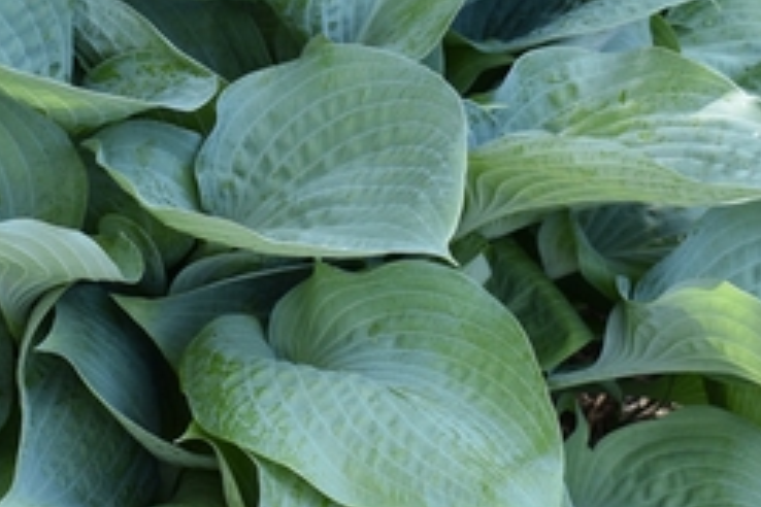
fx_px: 4481
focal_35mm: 212
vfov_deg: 6.5
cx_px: 142
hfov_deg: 9.7
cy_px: 243
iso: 400
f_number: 5.6
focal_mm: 34
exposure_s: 1/125
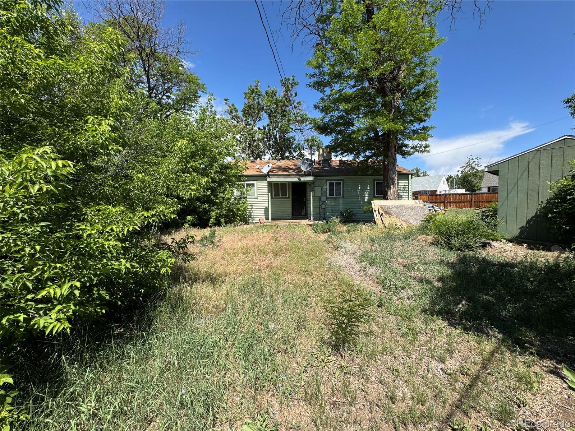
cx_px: 288
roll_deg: +1.4
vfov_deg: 85.7
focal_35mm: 14
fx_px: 233
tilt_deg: -2.8
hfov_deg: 102.1
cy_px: 216
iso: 50
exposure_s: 1/1323
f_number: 2.2
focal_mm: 2.22
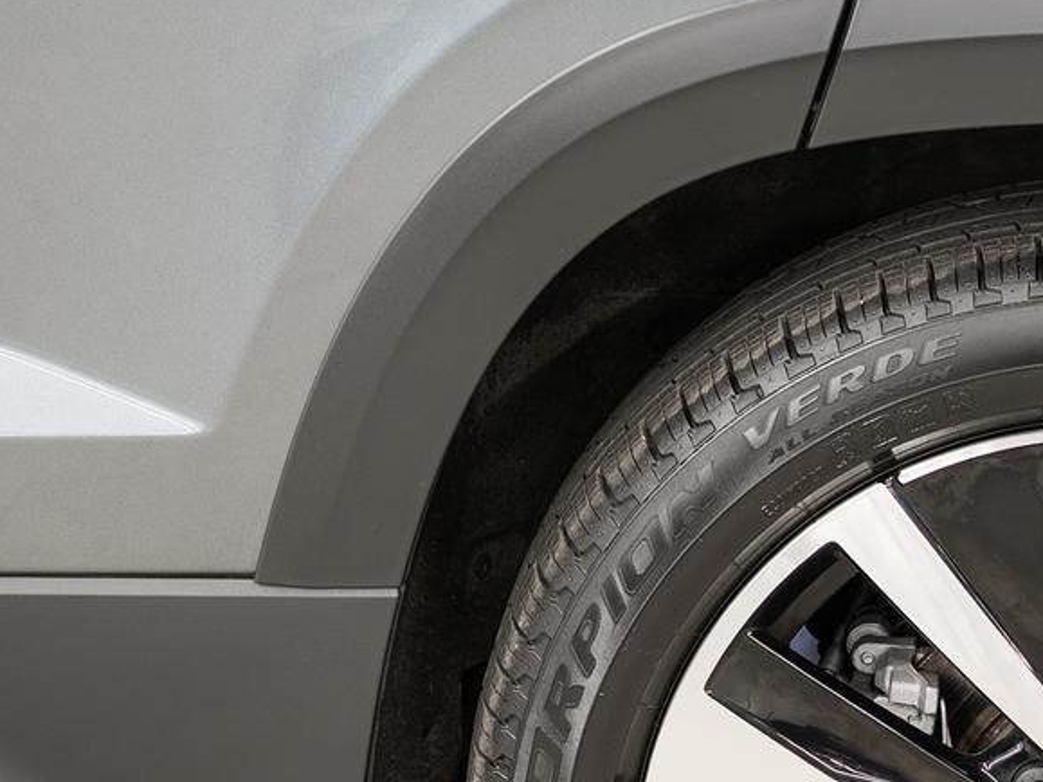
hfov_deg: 11.0
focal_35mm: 177
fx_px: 5332
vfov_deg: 8.3
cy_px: 812
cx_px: 1133
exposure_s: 1/2.5
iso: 100
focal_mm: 62.7
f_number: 5.6
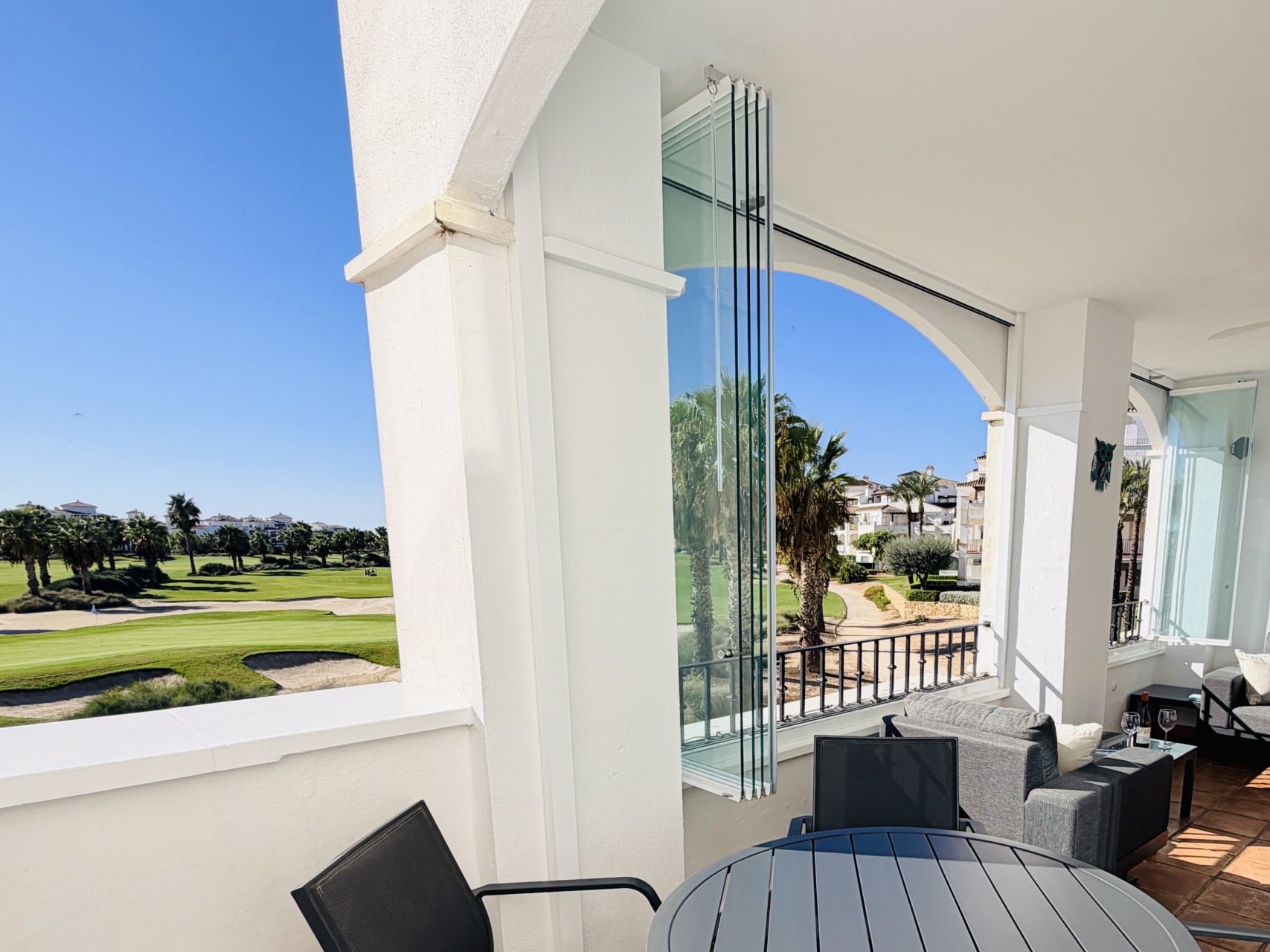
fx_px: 770
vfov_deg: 60.7
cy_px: 686
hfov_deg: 77.0
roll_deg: +0.0
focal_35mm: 21
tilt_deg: -11.0
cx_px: 825
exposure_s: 1/1017
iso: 20
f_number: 2.2
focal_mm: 2.22
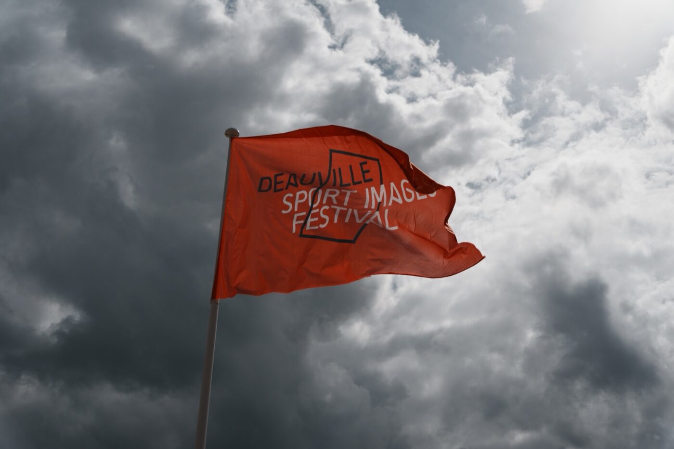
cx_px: 337
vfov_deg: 27.0
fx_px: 936
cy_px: 224
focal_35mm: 50
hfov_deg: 39.6
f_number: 2.8
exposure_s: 1/25600
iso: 125
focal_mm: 50
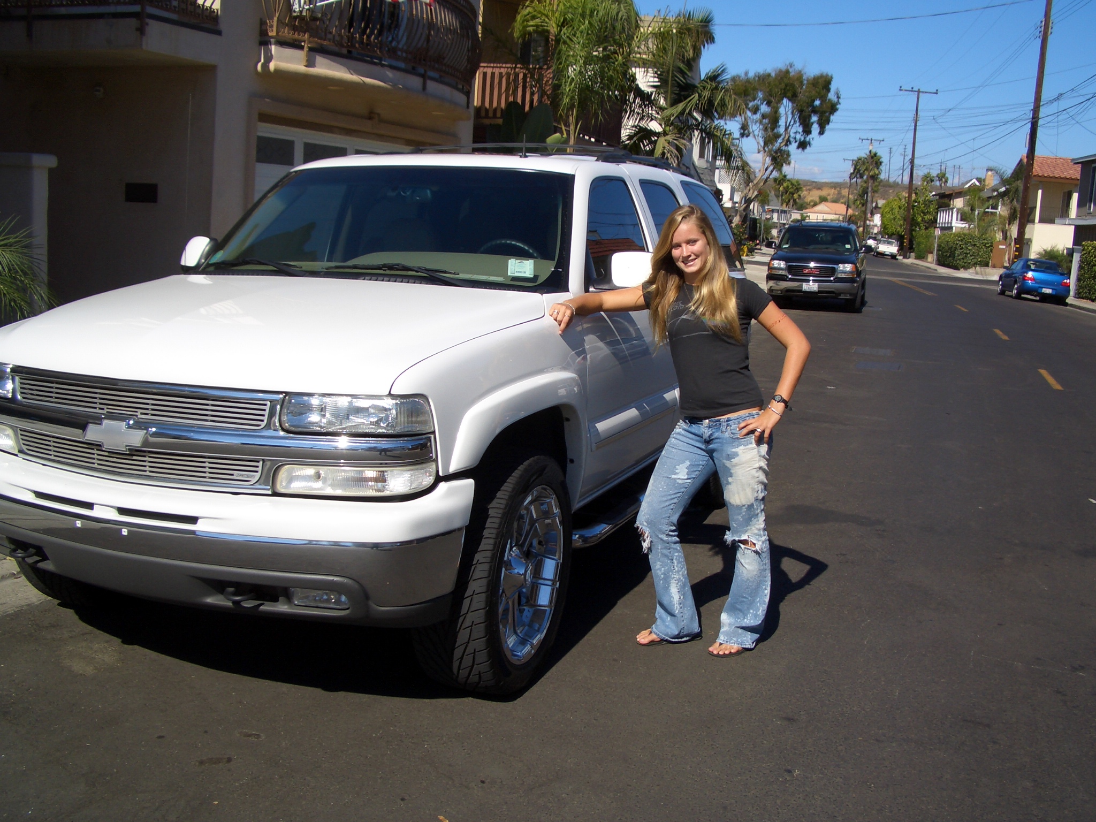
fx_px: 1108
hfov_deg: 52.6
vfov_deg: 40.7
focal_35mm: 35
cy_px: 411
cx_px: 548
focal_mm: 5.8
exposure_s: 1/640
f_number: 4.3
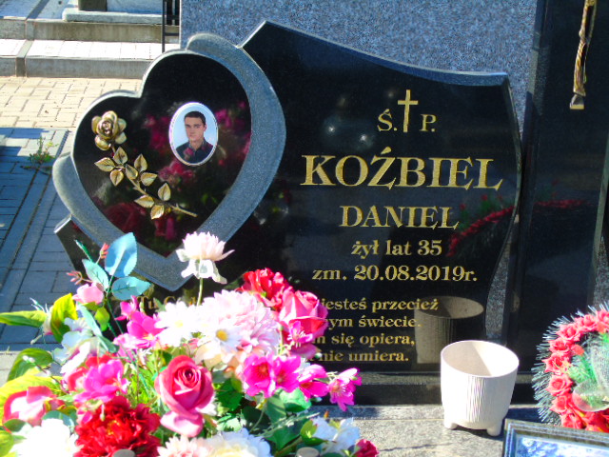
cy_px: 228
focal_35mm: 62
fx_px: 1091
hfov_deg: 31.2
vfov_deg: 23.7
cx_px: 304
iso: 80
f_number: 4.5
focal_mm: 11
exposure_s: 1/160
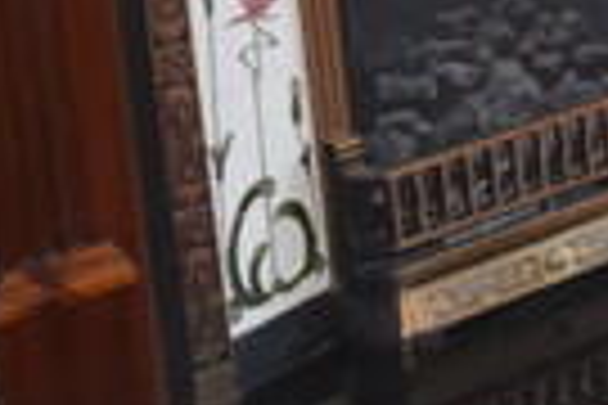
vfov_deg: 10.0
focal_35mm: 125
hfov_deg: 13.0
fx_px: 2107
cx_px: 1410
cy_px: -448
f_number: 5.6
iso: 720
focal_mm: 11
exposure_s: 1/125
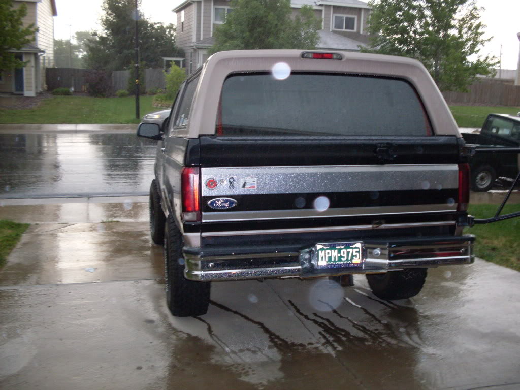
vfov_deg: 37.7
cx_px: 260
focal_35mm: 38
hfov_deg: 49.0
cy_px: 195
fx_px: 571
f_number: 2.8
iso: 120
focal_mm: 6.3
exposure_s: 1/45
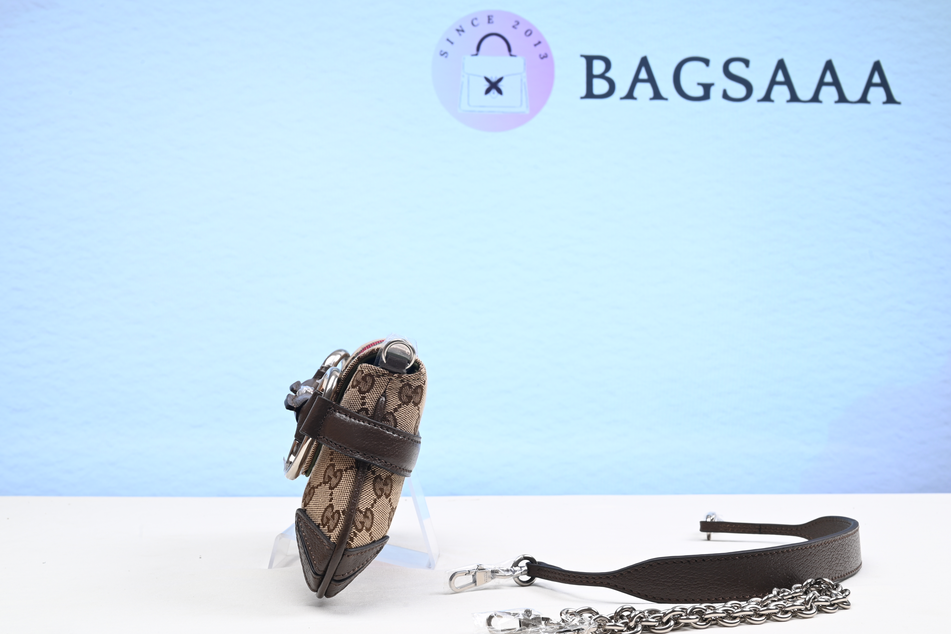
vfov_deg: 31.9
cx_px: 468
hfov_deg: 46.4
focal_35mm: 42
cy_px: 319
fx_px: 1109
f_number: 16
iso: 100
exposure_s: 1/2
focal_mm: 41
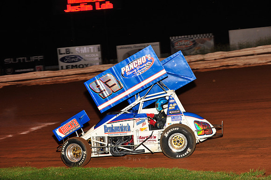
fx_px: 752
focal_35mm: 100
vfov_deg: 13.7
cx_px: 136
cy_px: 90
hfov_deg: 20.4
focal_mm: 100
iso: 800
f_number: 6.3
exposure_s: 1/320
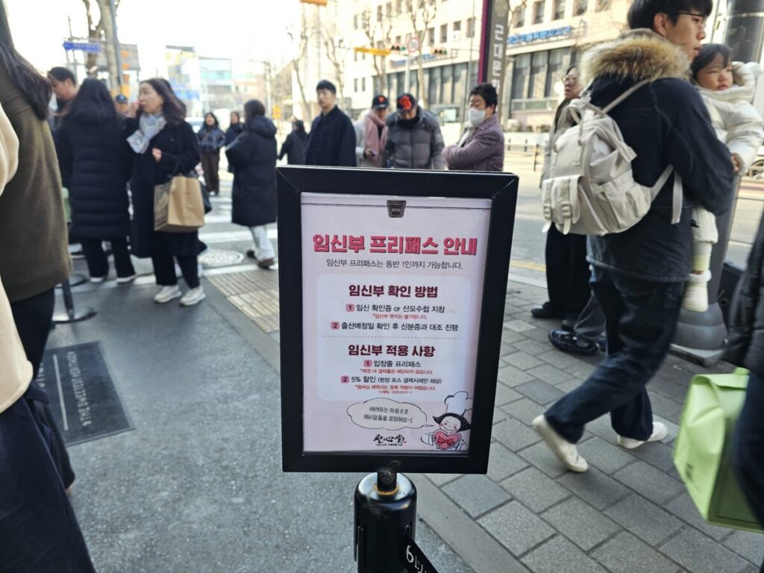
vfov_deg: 58.9
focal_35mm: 23
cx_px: 382
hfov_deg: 73.9
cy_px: 286
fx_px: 508
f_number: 1.7
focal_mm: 6.3
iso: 16
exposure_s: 1/88.1
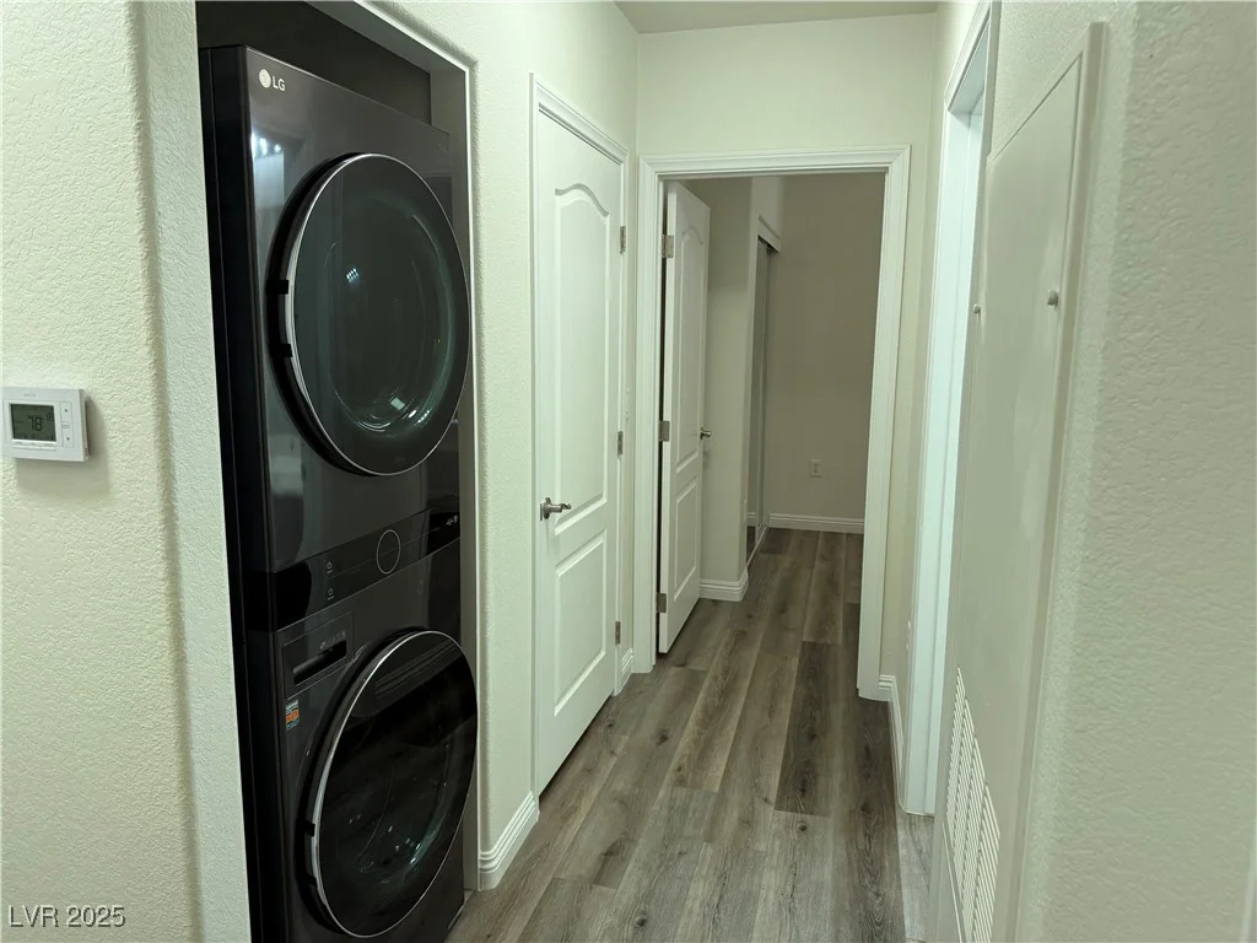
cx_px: 628
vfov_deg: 56.8
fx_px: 872
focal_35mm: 24
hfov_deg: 71.6
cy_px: 472
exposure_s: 1/120
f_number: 1.78
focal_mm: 6.76
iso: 160
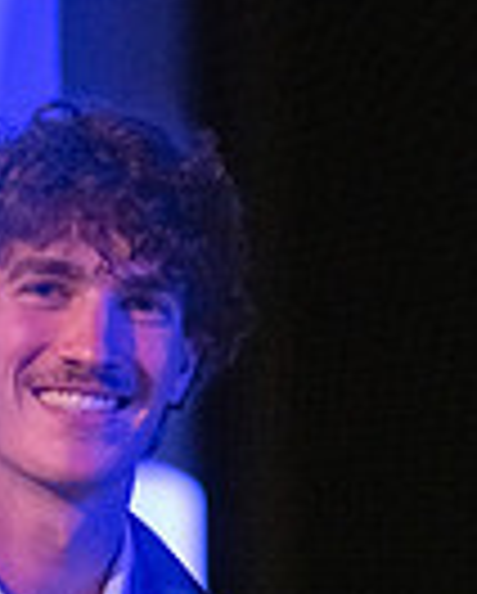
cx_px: -22
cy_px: 558
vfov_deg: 3.6
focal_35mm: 534
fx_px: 9402
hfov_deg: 2.9
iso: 16000
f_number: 2.8
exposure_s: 1/1000
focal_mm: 167
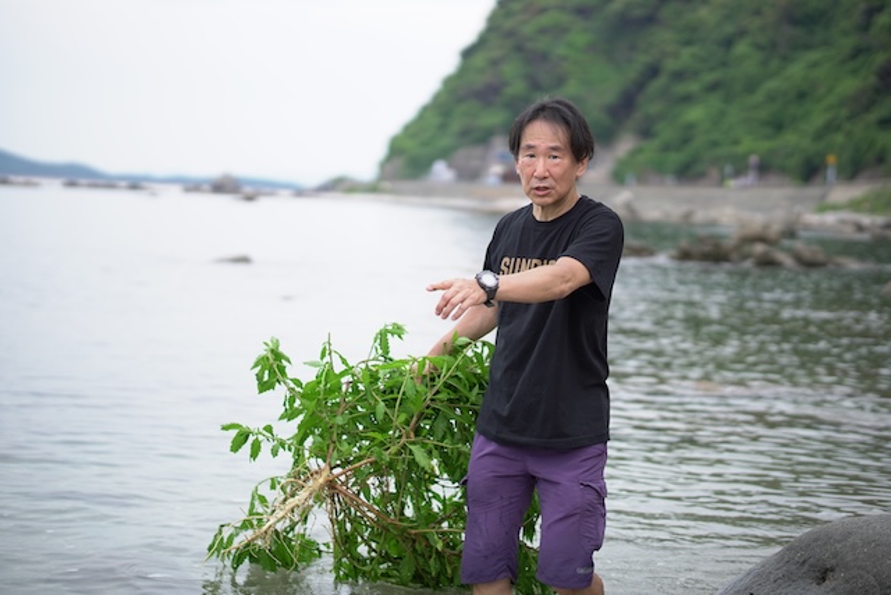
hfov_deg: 24.2
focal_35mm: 84
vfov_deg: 16.3
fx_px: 2079
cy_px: 298
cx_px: 446
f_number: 1.4
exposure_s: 1/3200
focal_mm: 56
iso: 125
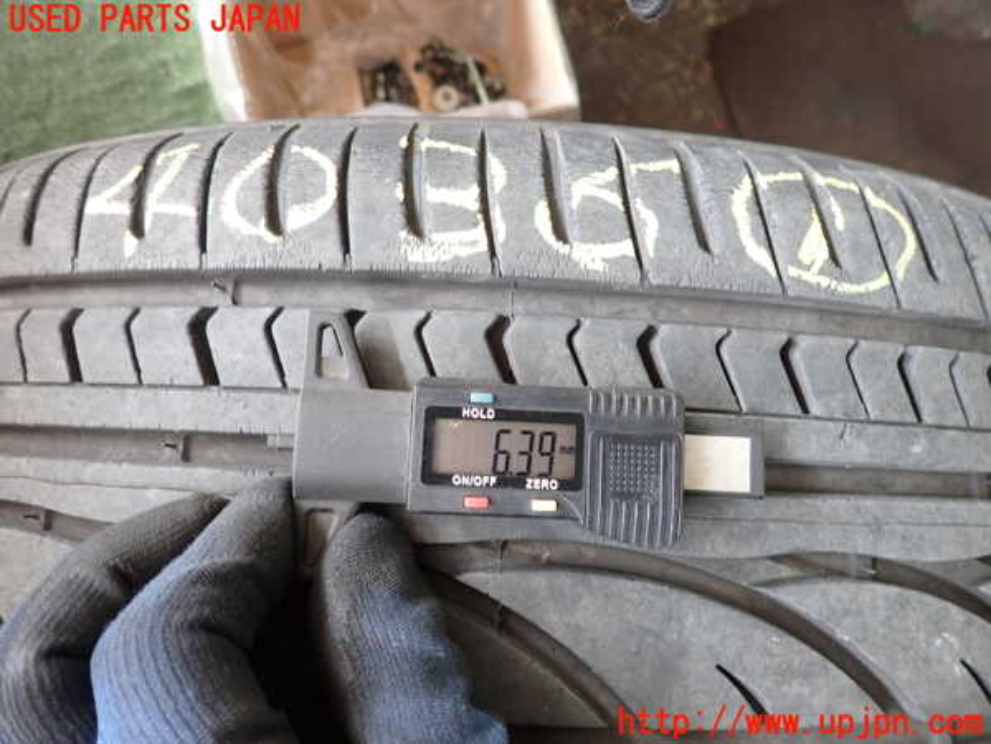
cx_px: 496
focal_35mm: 25
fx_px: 716
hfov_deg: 69.4
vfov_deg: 54.9
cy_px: 372
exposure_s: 1/60
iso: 200
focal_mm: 4.5
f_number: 2
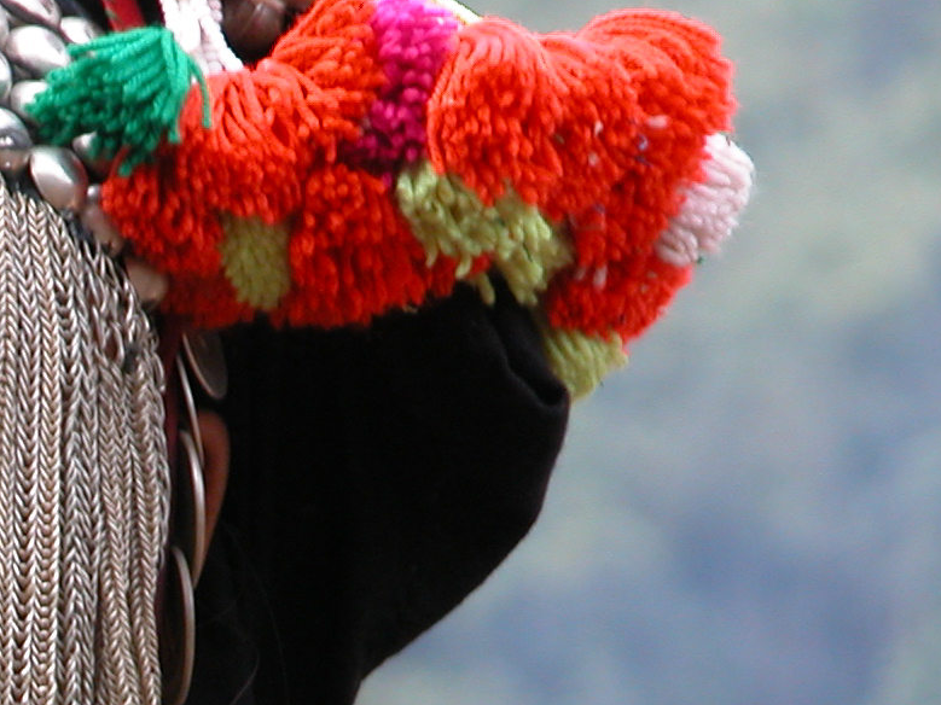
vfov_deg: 2.0
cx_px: -525
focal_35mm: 733
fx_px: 19923
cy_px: 890
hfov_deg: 2.7
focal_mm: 56.7
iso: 100
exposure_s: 1/126
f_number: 4.1
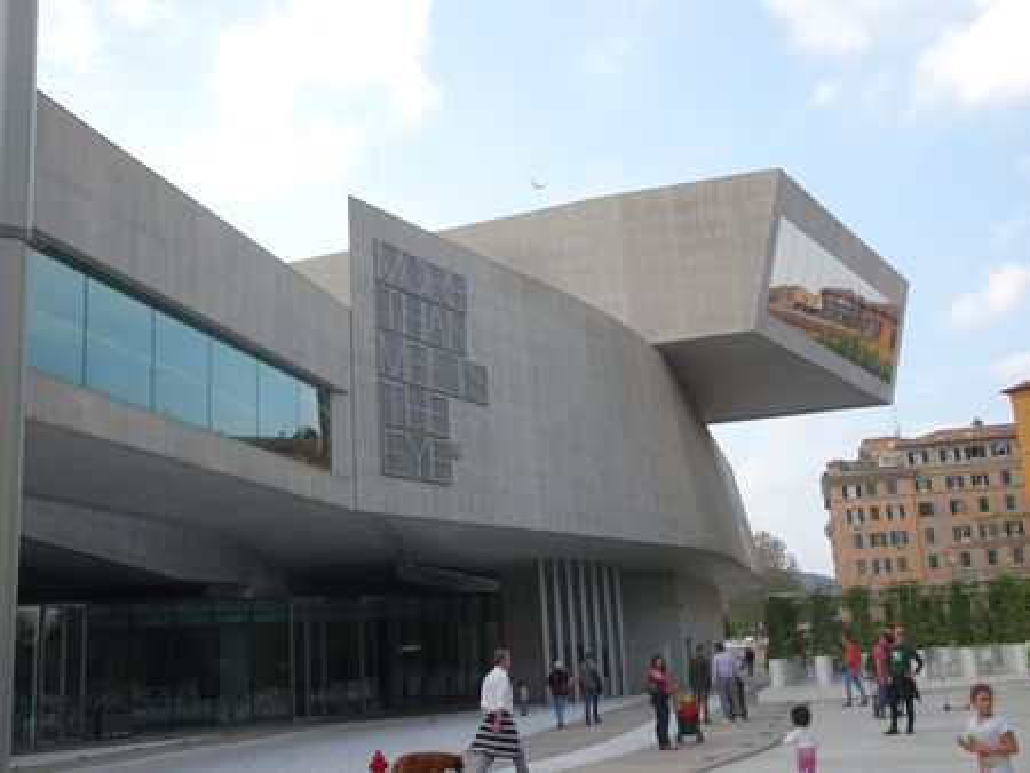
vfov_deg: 38.7
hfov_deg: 50.1
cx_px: 515
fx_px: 1102
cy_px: 386
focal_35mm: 37
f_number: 4
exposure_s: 1/320
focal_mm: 6.37
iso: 80
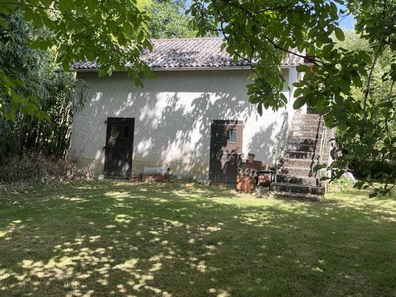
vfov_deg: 41.4
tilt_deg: +0.3
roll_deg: -2.2
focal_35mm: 34
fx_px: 389
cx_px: 234
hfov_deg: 53.7
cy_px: 104
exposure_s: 1/428
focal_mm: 5.1
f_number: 1.6
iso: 50
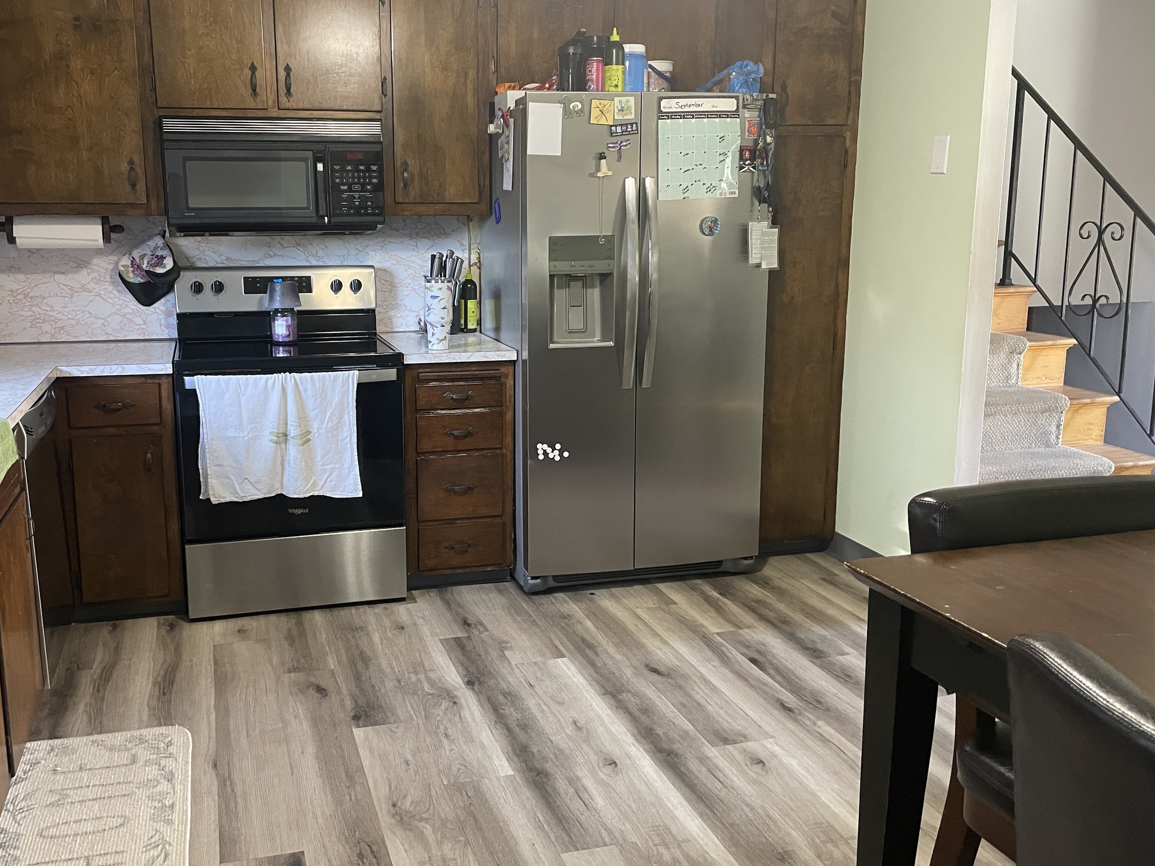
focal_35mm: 31
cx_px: 480
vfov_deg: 45.4
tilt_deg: -11.0
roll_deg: +0.7
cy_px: 431
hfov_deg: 58.0
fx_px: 1034
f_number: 1.6
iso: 400
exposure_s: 1/60
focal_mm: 4.2
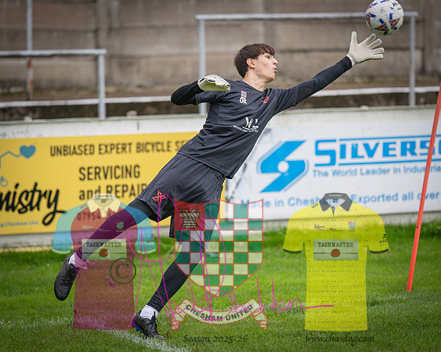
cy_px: 191
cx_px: 194
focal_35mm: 168
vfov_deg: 9.2
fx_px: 2191
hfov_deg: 11.5
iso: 200
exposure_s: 1/2000
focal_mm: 135
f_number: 1.8
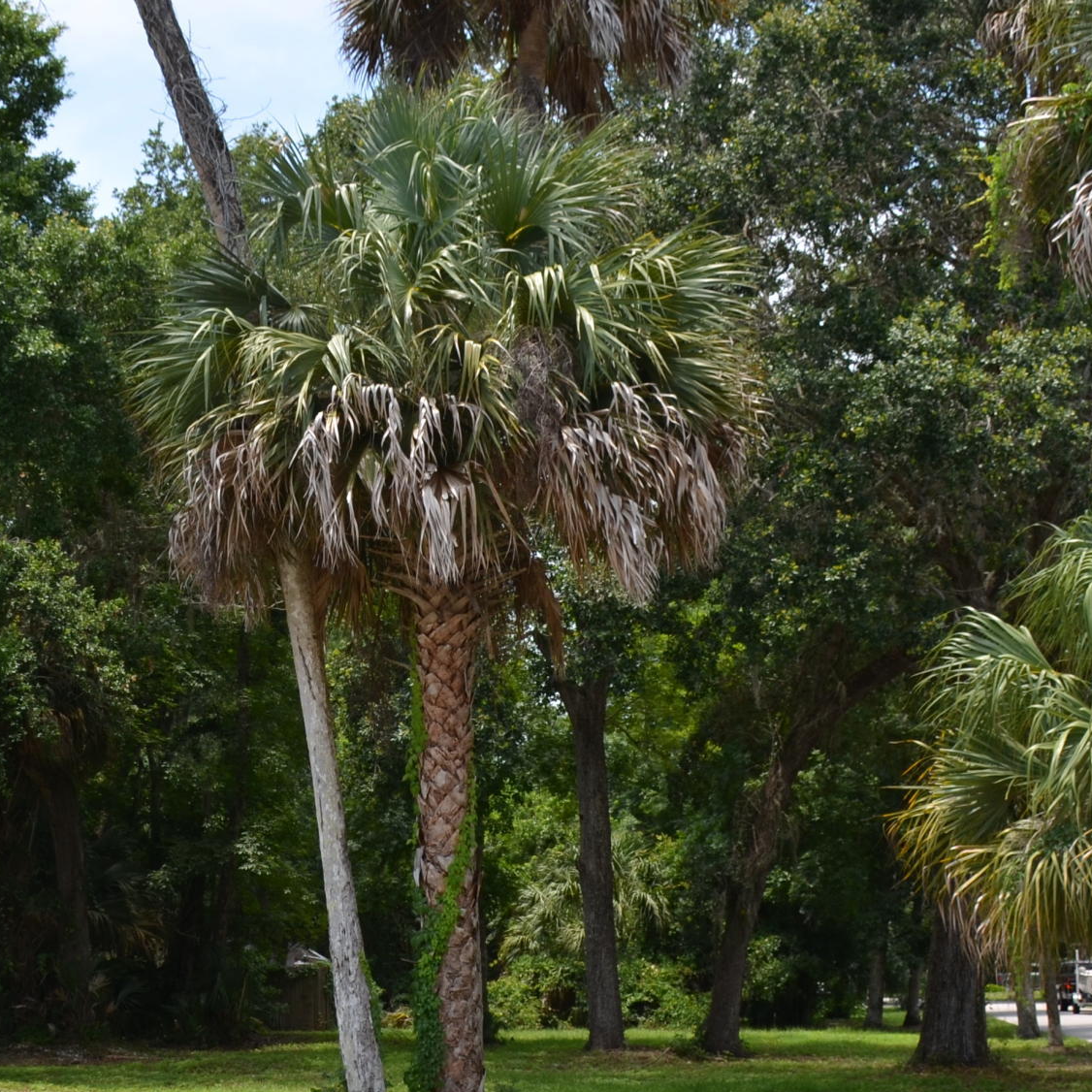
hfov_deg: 27.9
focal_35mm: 61
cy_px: 638
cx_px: 315
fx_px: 2177
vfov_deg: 28.1
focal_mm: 18
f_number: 6.3
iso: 100
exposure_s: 1/250
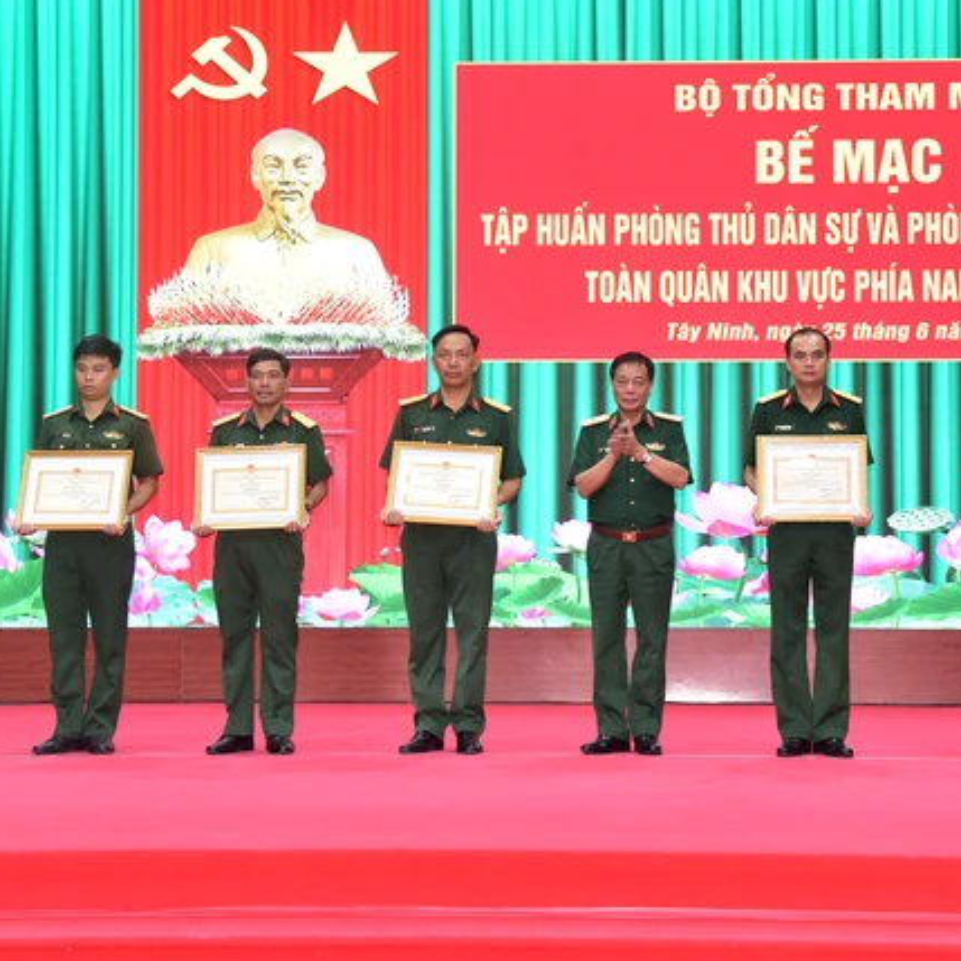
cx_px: 633
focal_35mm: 76
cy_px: 389
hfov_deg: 22.7
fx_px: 2387
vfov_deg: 22.7
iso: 1000
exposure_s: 1/100
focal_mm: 48
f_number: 4
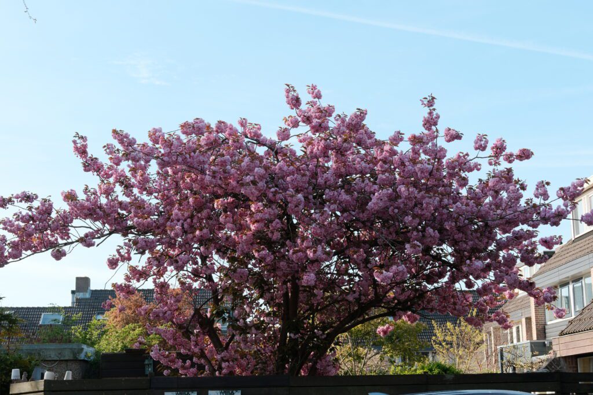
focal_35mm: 56
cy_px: 198
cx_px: 296
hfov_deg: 35.6
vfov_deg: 24.2
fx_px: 923
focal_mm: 37.4
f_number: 6.4
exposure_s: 1/250
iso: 250
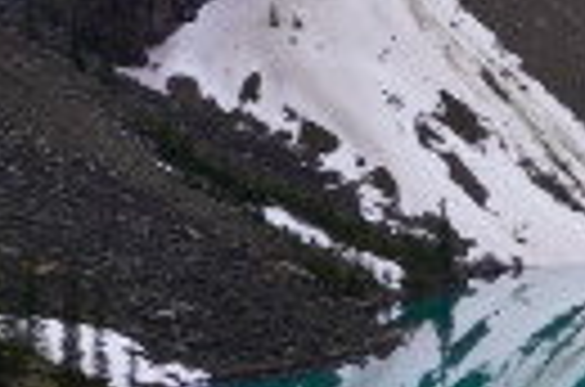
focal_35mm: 148
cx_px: 1602
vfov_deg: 9.2
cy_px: 151
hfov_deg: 10.8
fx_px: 2399
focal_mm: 16
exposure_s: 1/125
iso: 100
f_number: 8
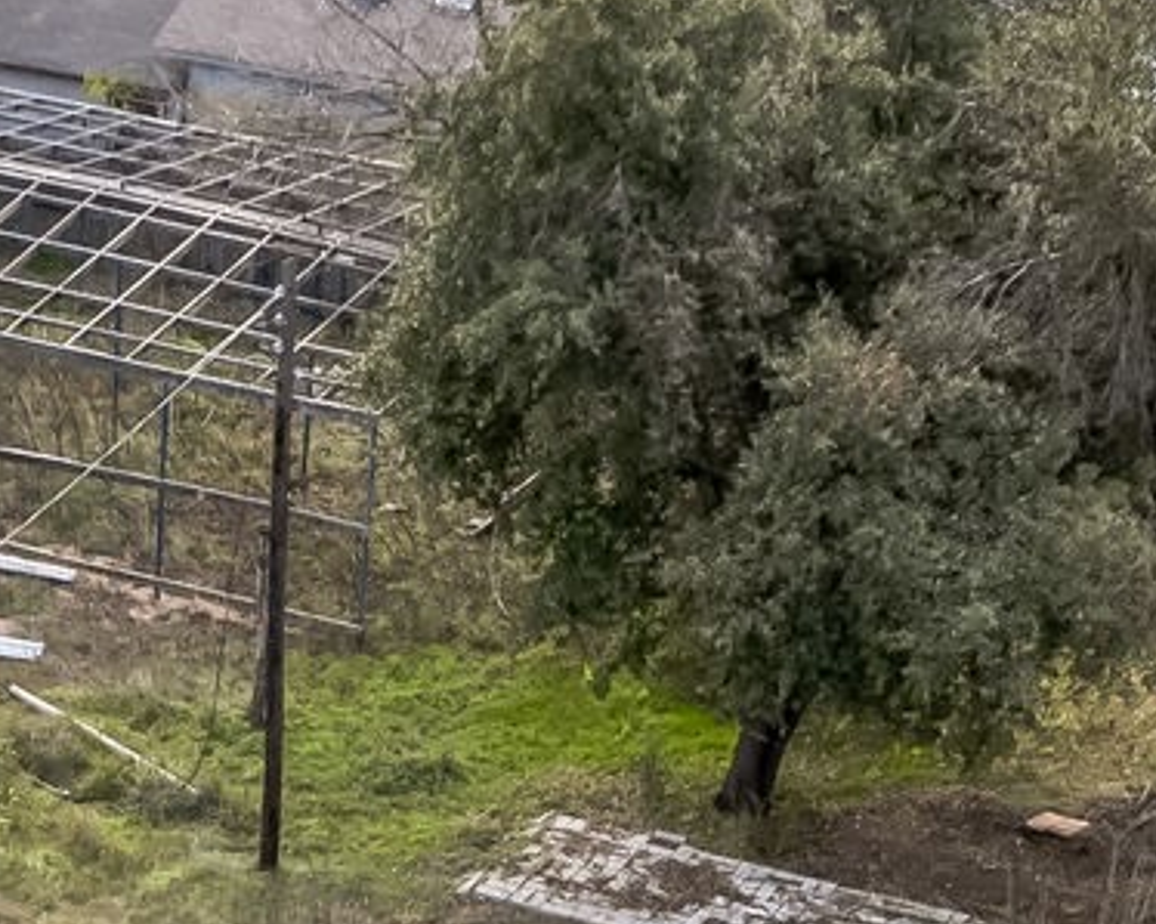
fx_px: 3865
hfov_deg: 16.6
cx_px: -77
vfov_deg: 12.3
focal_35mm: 113
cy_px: 1726
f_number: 2.8
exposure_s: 1/20
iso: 100
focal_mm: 8.4
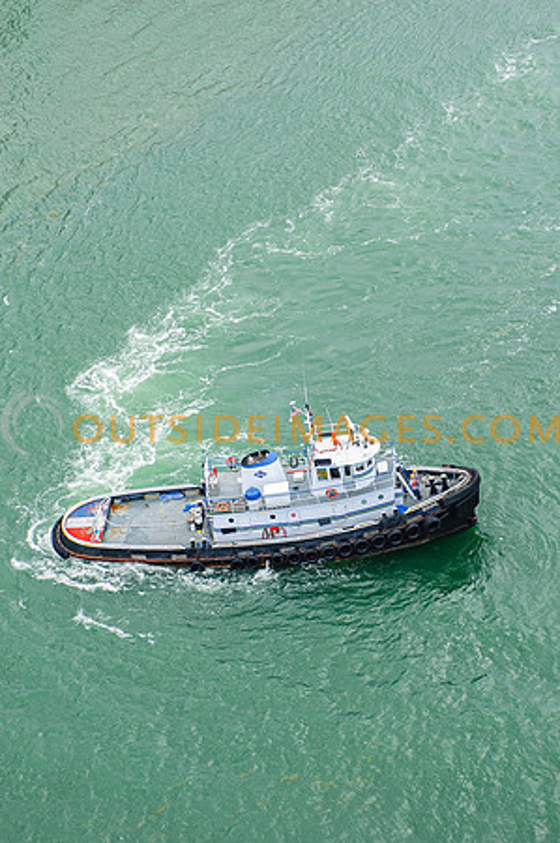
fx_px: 2458
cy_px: 422
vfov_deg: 19.5
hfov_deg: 13.0
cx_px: 305
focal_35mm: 105
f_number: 4
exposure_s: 1/640
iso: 250
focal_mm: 70
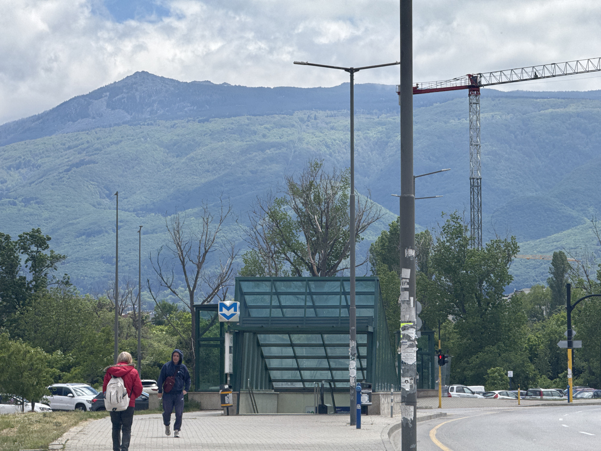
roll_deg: +1.7
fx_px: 2083
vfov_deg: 12.3
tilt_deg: +3.3
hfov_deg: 16.4
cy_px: 226
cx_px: 300
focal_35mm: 120
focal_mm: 15.66
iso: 50
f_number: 2.8
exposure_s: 1/1818
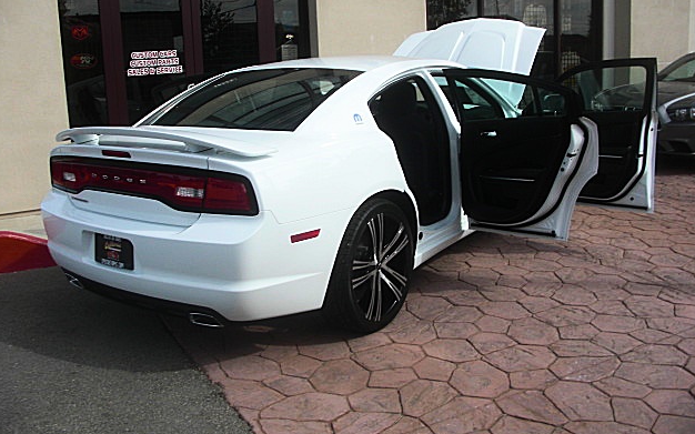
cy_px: 193
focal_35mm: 39
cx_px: 350
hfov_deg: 50.4
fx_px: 739
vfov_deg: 32.7
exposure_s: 1/125
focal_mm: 6.3
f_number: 7.9
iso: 50
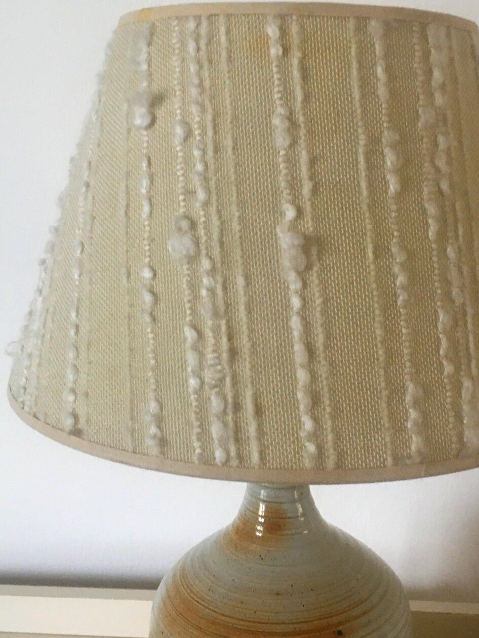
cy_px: 315
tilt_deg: -11.8
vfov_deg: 41.2
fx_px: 849
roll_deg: +2.0
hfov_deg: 31.4
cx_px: 291
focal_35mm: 46
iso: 125
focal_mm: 4.15
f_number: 2.2
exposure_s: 1/33
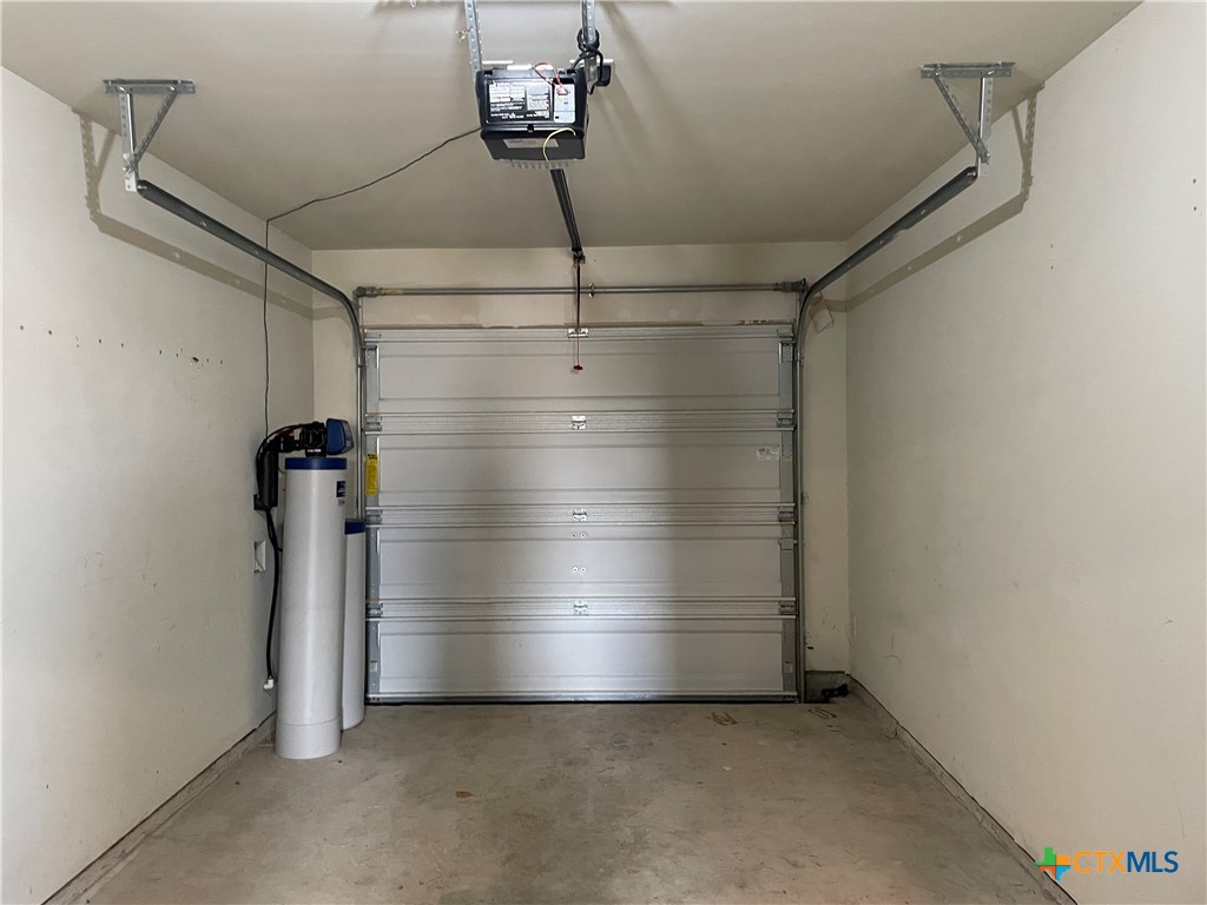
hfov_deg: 67.3
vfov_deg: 53.1
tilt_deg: -0.5
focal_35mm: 26
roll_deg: +1.1
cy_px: 452
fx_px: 907
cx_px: 604
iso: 400
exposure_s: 1/40
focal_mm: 4.2
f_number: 1.6
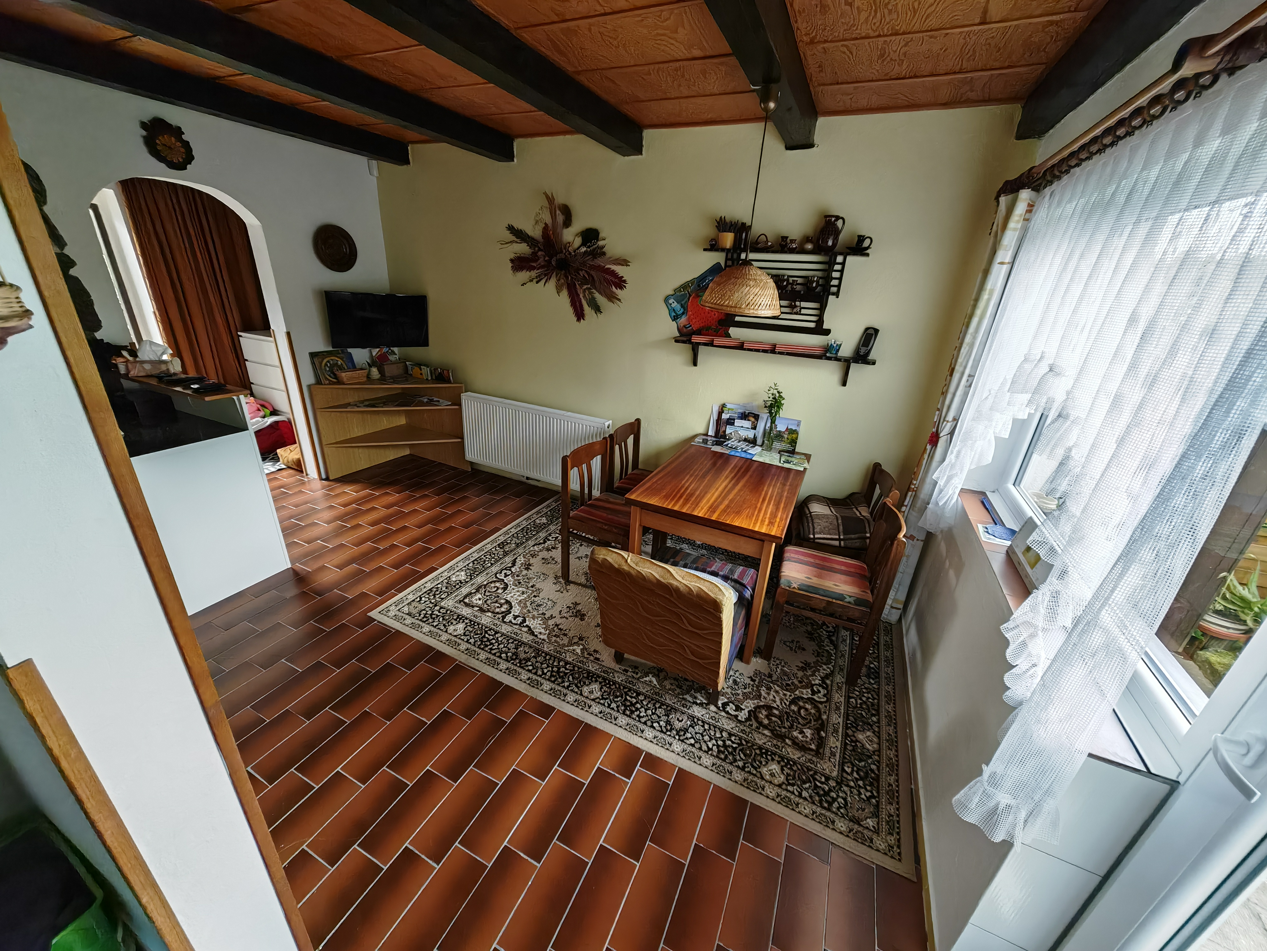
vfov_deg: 89.9
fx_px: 476
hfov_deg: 106.2
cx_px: 634
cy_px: 476
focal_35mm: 13
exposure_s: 1/50
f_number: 2
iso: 160
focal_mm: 1.82
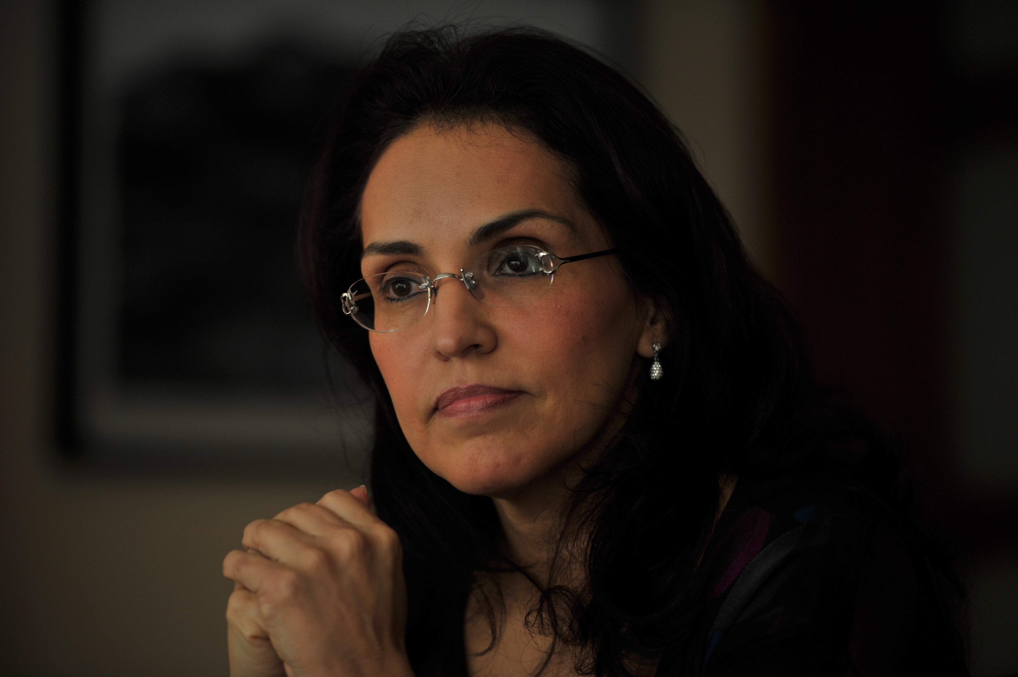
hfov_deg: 10.3
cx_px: 509
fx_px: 5652
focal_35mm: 200
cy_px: 338
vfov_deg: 6.9
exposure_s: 1/320
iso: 200
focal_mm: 200
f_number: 2.8
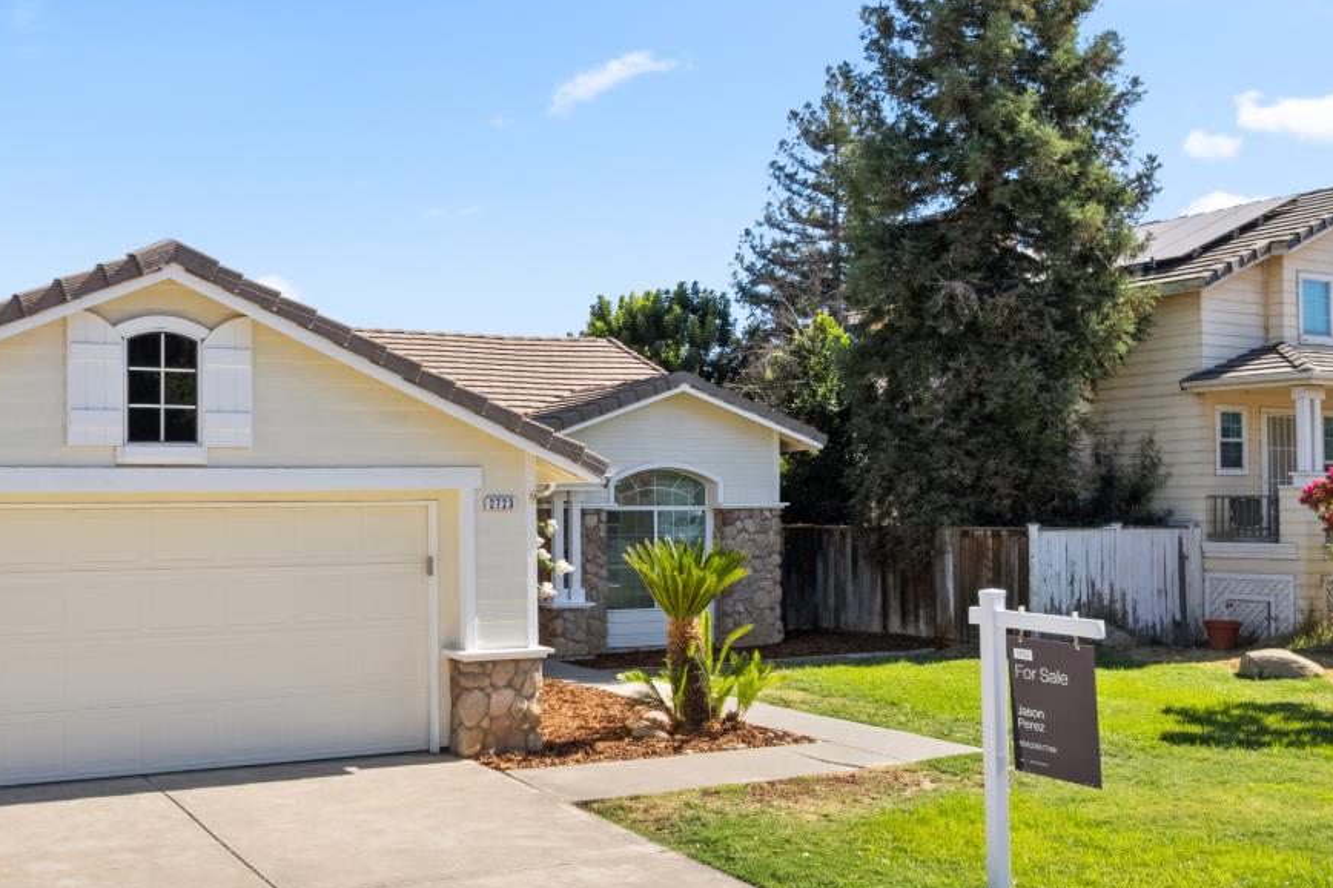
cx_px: 499
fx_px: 1406
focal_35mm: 38
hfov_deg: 50.2
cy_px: 531
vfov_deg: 34.9
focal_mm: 8.38
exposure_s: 1/180
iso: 110
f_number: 2.8
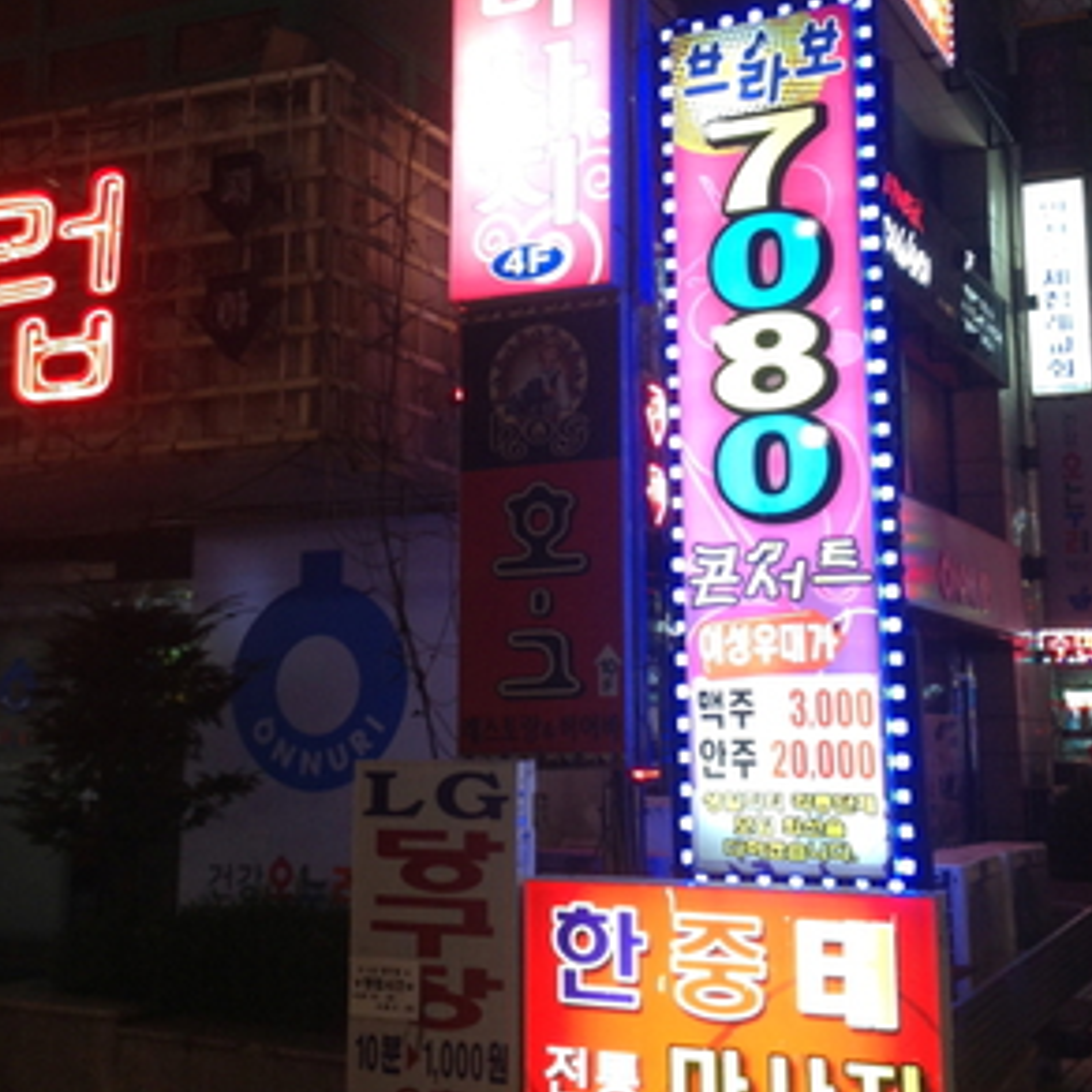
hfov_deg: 32.2
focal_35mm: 53
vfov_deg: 32.0
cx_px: 518
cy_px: 381
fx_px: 1892
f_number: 2.4
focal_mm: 4.28
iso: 80
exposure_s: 1/15
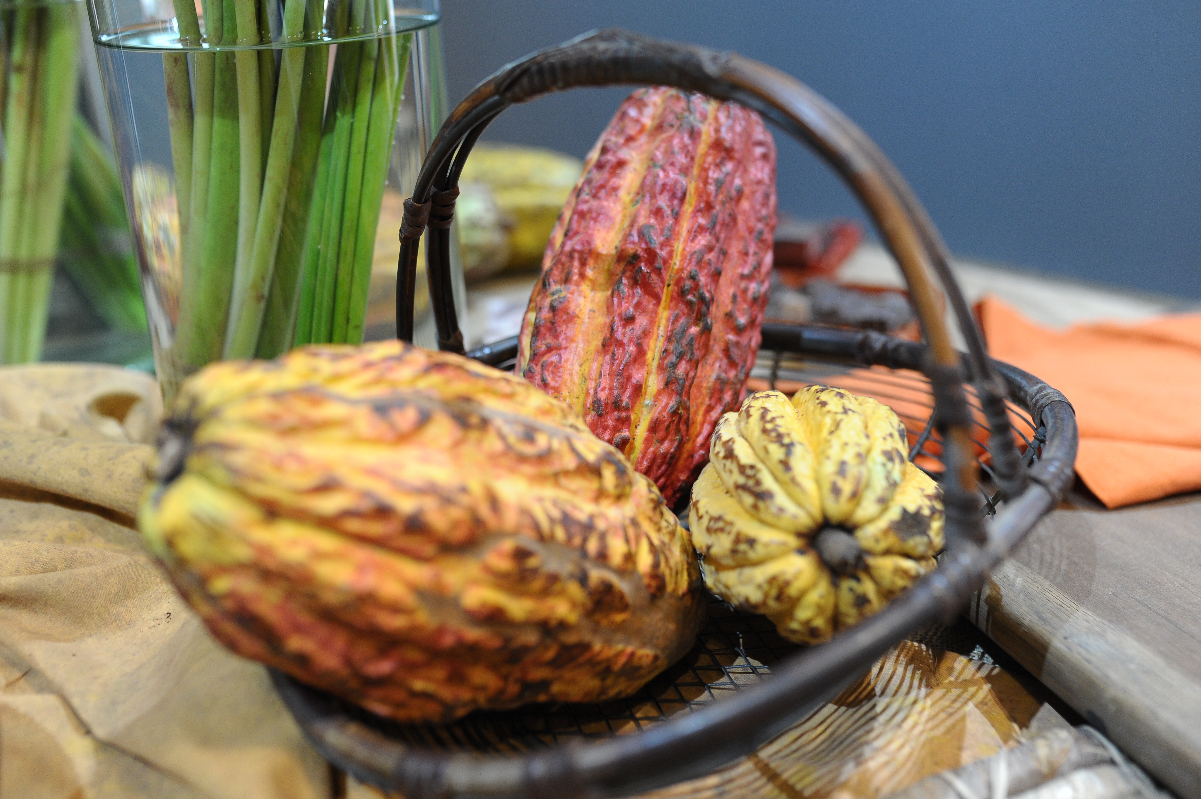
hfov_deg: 54.5
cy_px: 400
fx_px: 1167
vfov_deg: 37.8
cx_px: 600
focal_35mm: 35
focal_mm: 35
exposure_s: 1/125
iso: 2000
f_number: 2.8
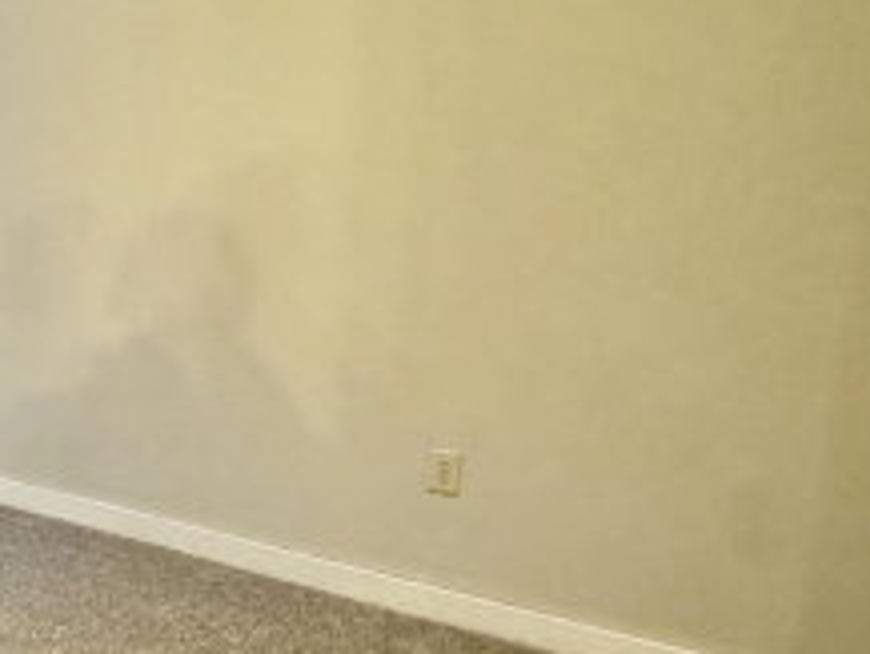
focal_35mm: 43
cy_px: 345
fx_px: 1081
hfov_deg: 36.5
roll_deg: +1.5
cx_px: -106
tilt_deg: -12.8
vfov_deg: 33.6
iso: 1250
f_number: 2.2
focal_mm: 2.22
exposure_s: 1/60
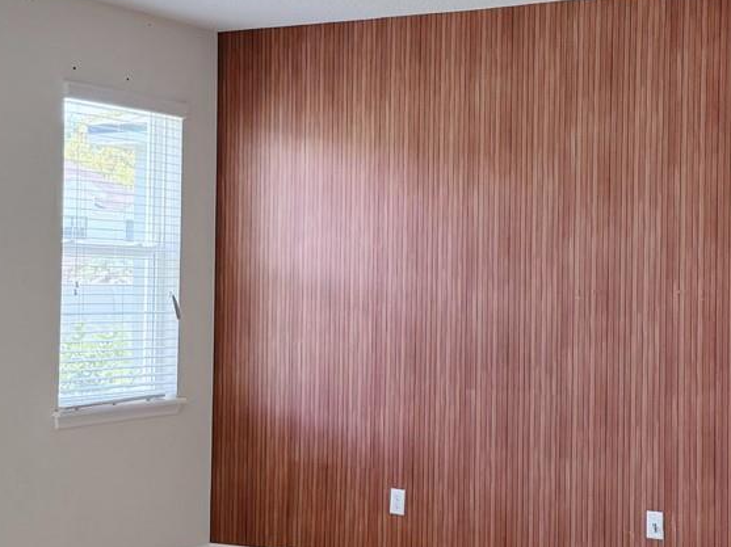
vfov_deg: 21.2
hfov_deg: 28.2
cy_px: 206
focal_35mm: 69
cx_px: 386
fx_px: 1456
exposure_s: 1/121
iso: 200
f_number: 1.78
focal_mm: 6.76
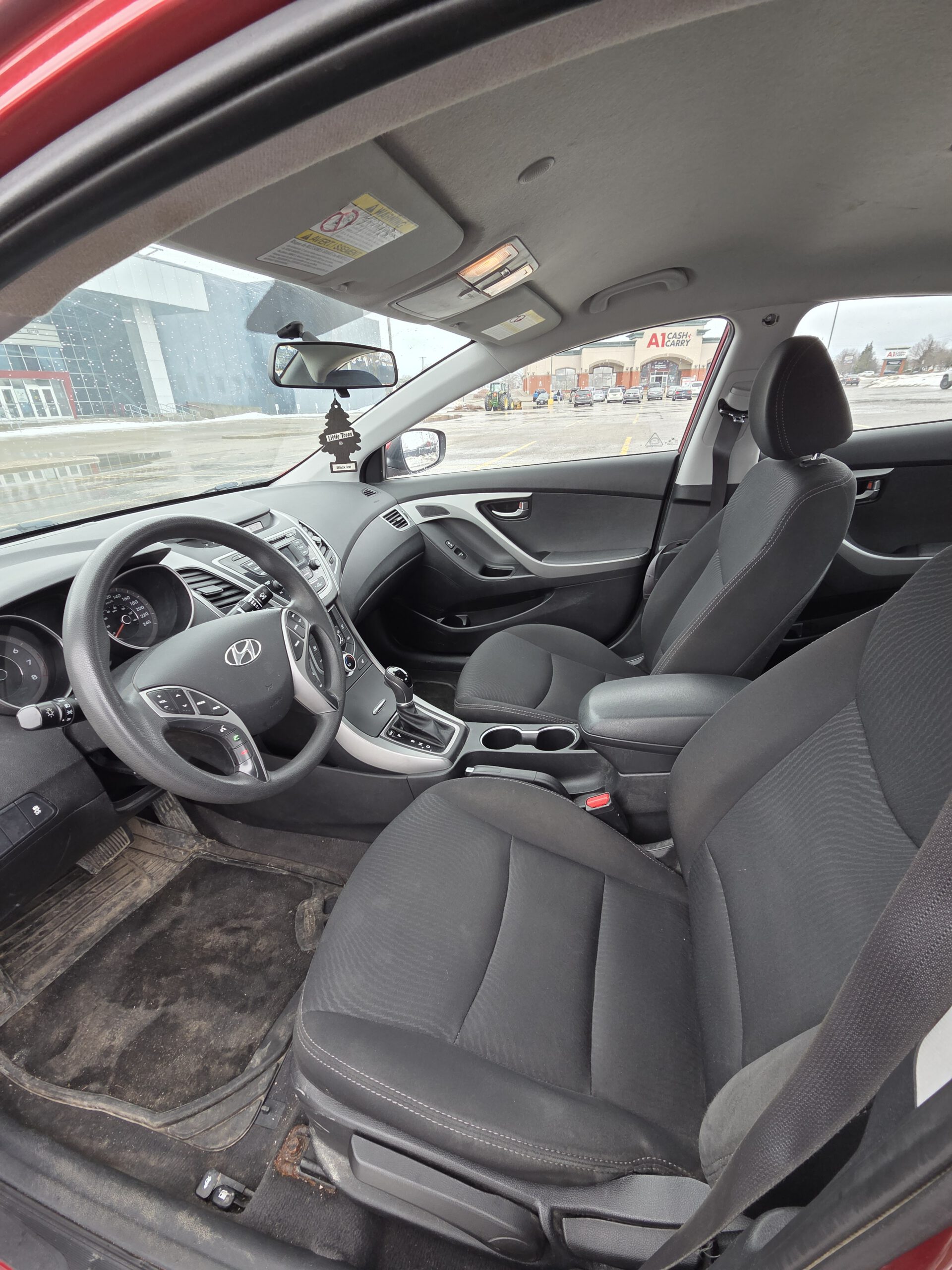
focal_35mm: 13
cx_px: 476
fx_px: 477
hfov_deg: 89.9
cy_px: 635
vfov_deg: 106.2
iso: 64
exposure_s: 1/120
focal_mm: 2.2
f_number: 2.2
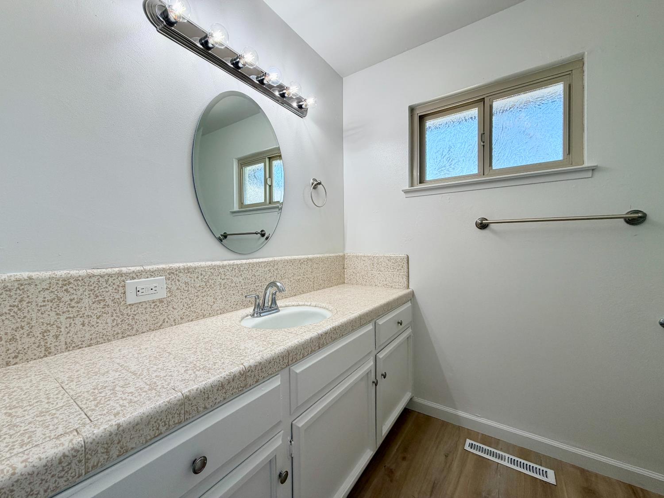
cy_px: 249
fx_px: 269
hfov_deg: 102.1
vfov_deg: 85.7
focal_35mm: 14
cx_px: 332
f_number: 2.2
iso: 64
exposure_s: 1/120
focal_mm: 2.22
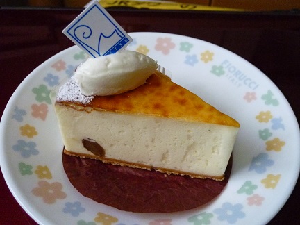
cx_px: 150
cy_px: 112
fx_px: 295
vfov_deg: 41.8
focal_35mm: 34
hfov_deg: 54.0
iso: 800
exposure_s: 1/40
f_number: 2.8
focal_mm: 6.1
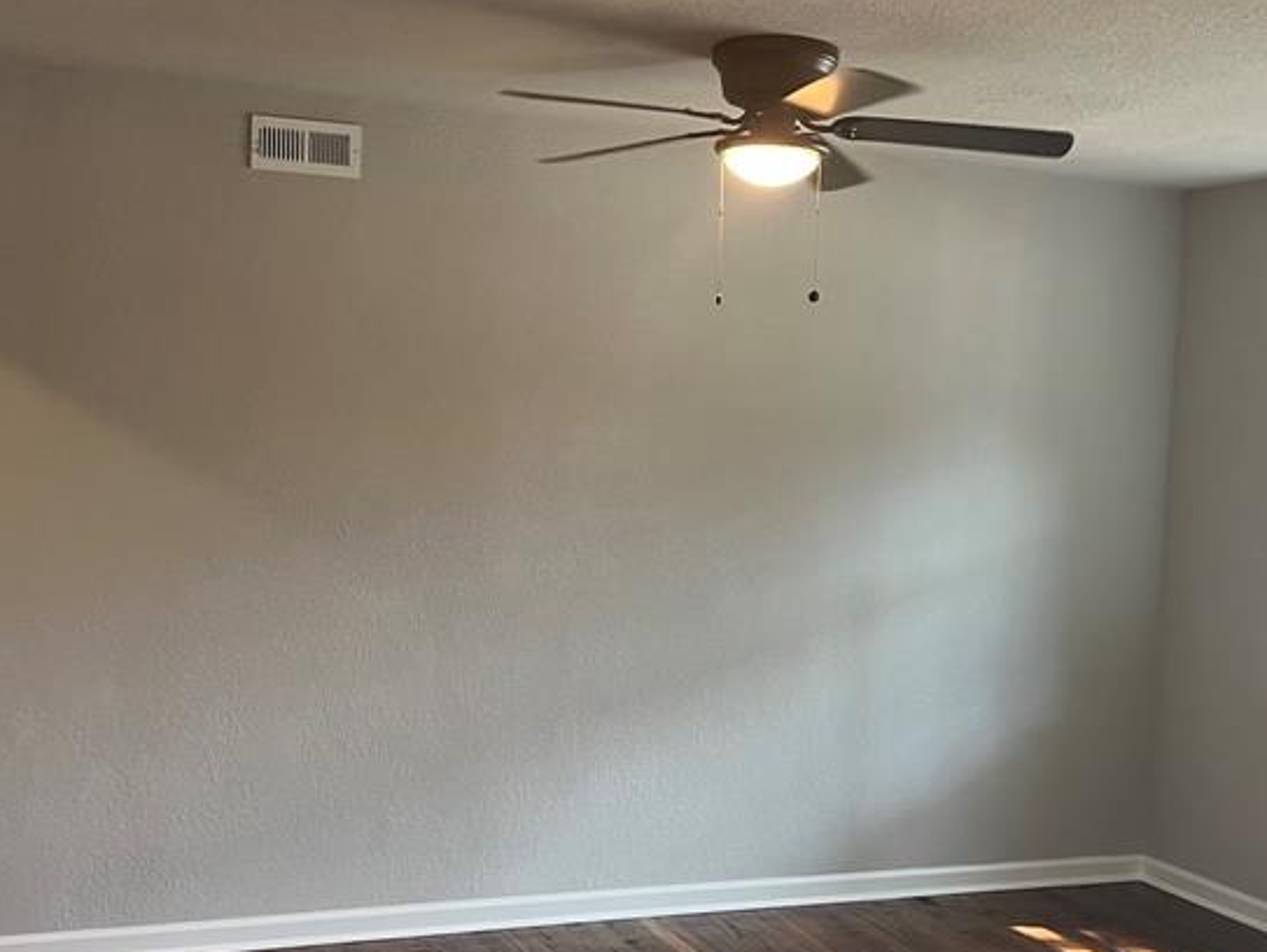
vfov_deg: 29.7
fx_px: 1795
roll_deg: -3.1
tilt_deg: -5.4
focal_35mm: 49
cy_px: 539
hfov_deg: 38.8
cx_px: 707
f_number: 1.6
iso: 100
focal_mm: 5.1
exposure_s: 1/60
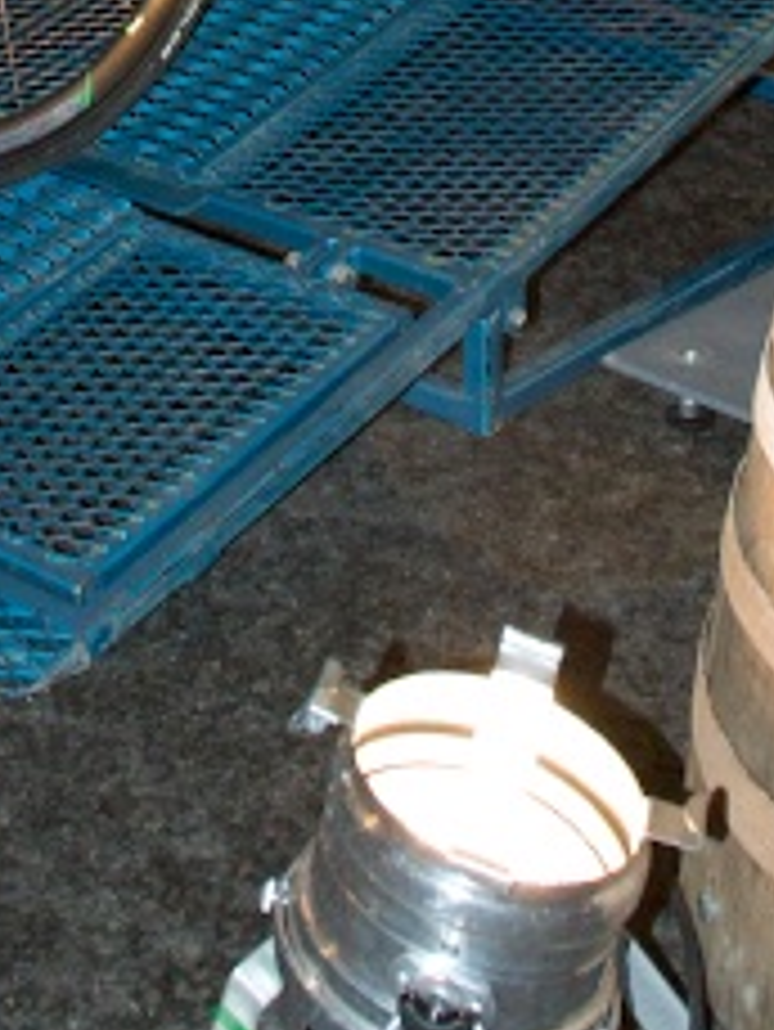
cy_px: -1057
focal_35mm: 103
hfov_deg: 14.3
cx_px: 234
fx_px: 3068
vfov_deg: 15.2
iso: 5000
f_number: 5.6
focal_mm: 24
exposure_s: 1/200
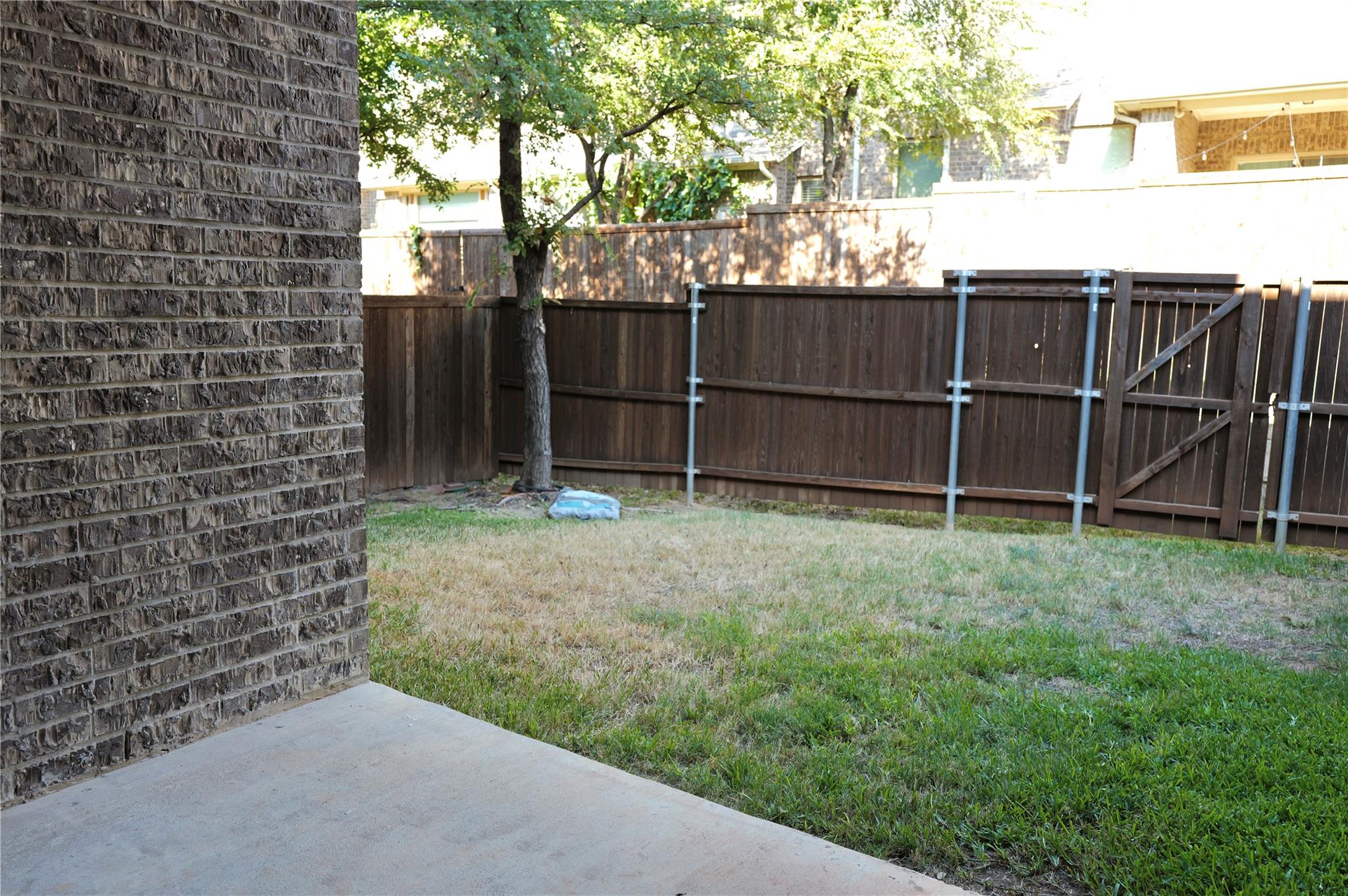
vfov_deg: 46.3
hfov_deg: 65.5
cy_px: 448
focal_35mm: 28
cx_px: 674
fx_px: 1048
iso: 100
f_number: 3.5
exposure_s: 1/100
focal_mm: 28
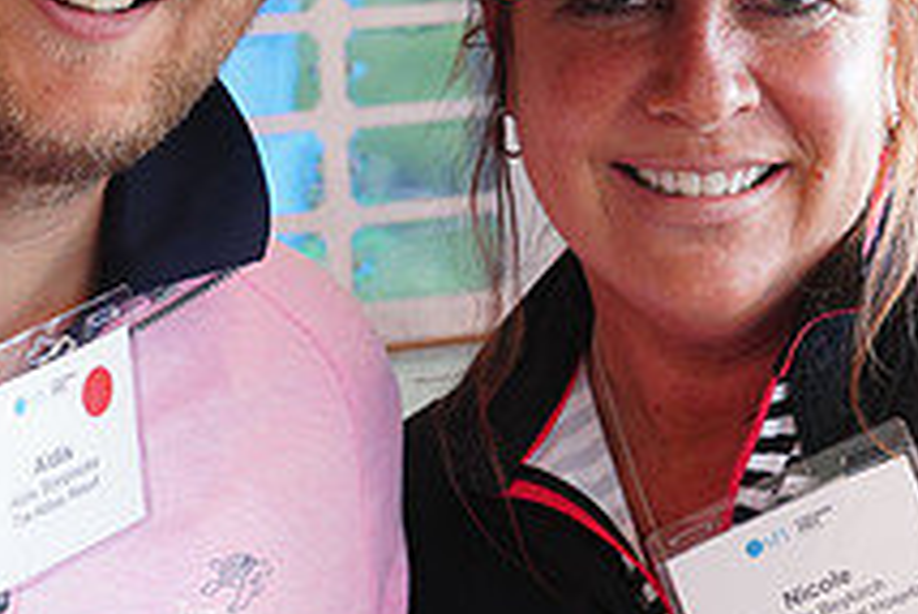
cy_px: 131
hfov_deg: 12.0
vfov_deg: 8.0
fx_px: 4363
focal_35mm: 171
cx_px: 433
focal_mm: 63
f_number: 4.5
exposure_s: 1/100
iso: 2500
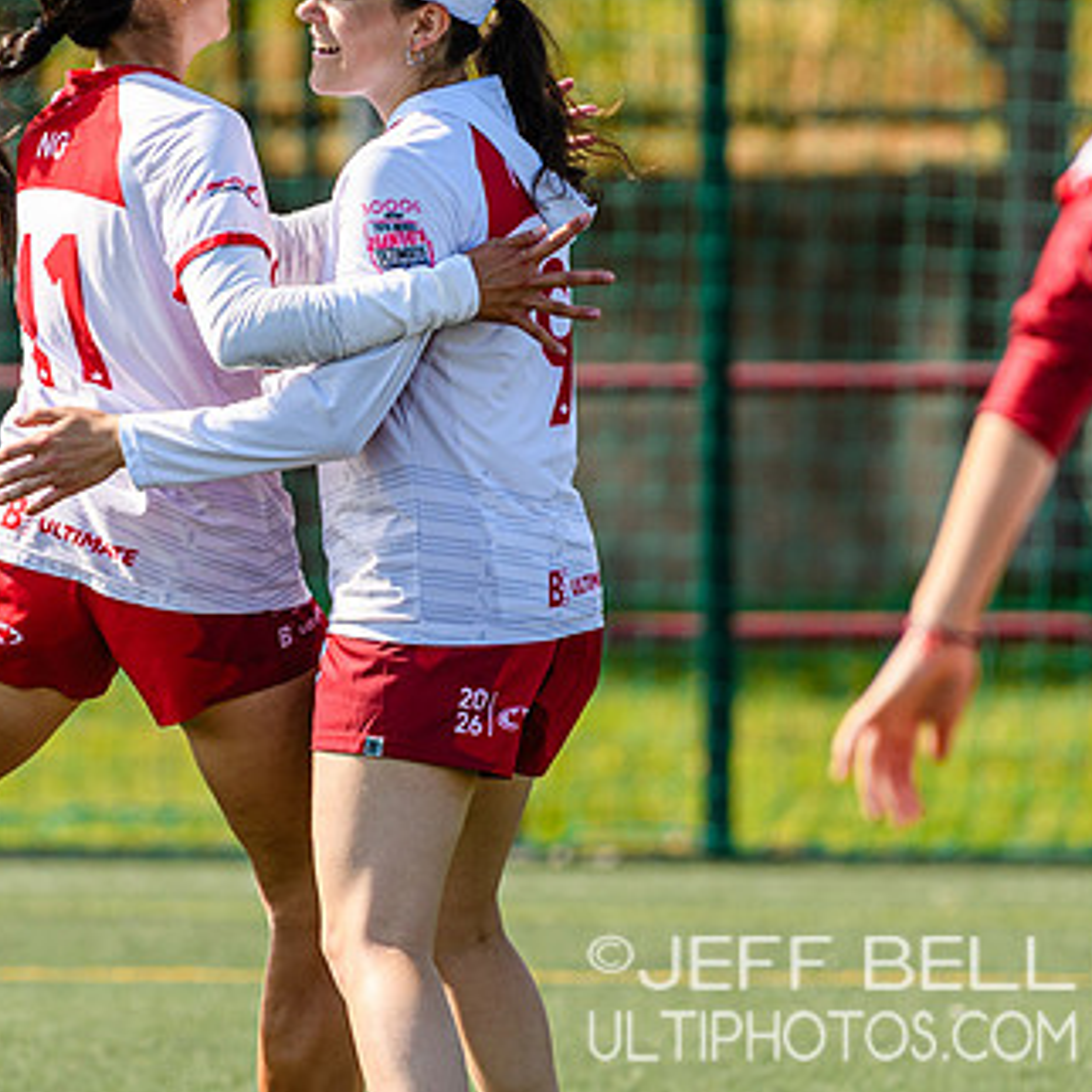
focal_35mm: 604
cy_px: 399
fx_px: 21557
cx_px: 268
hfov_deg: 2.9
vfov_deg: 2.9
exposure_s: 1/1000
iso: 125
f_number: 3.2
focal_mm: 200
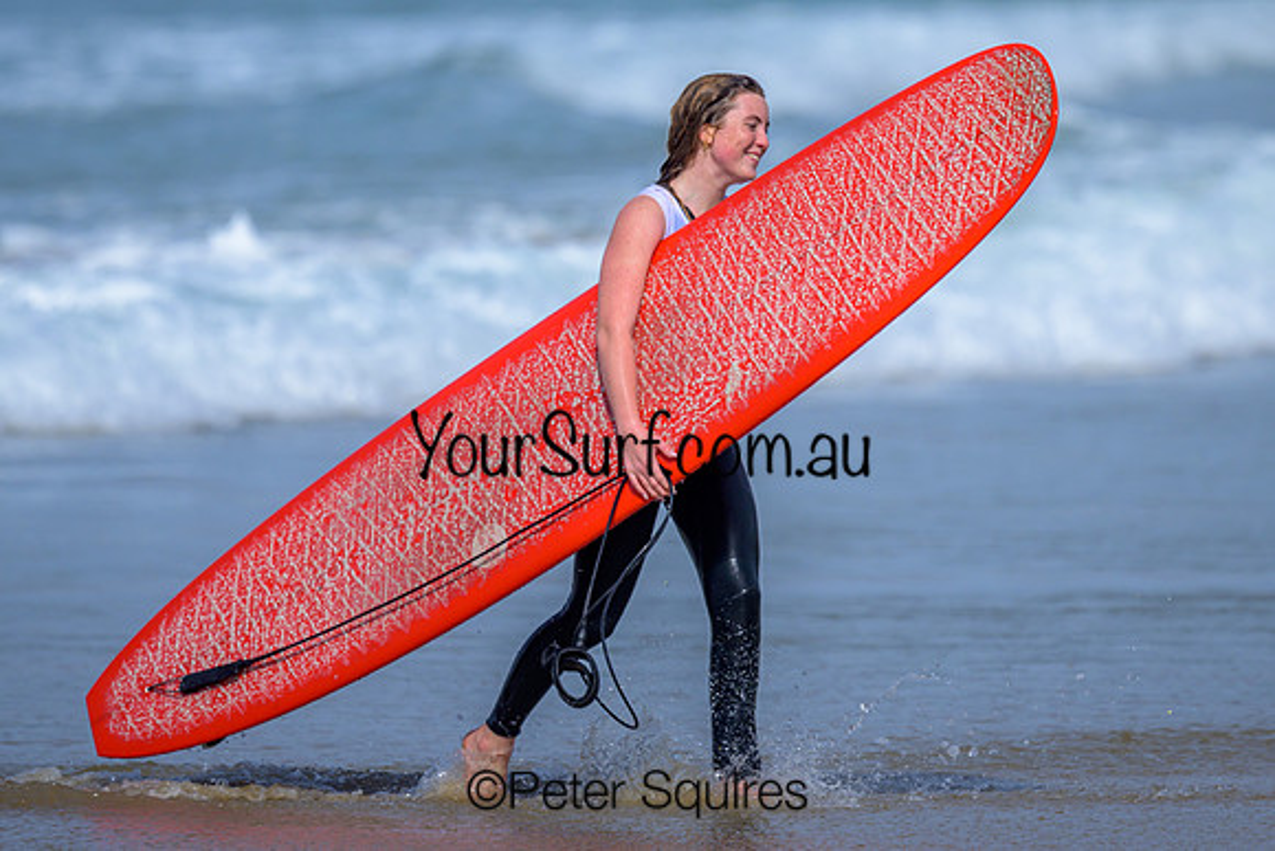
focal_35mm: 1100
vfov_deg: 1.3
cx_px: 604
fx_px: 38965
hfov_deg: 1.9
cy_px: 327
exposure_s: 1/2000
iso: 180
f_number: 6.3
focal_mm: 800
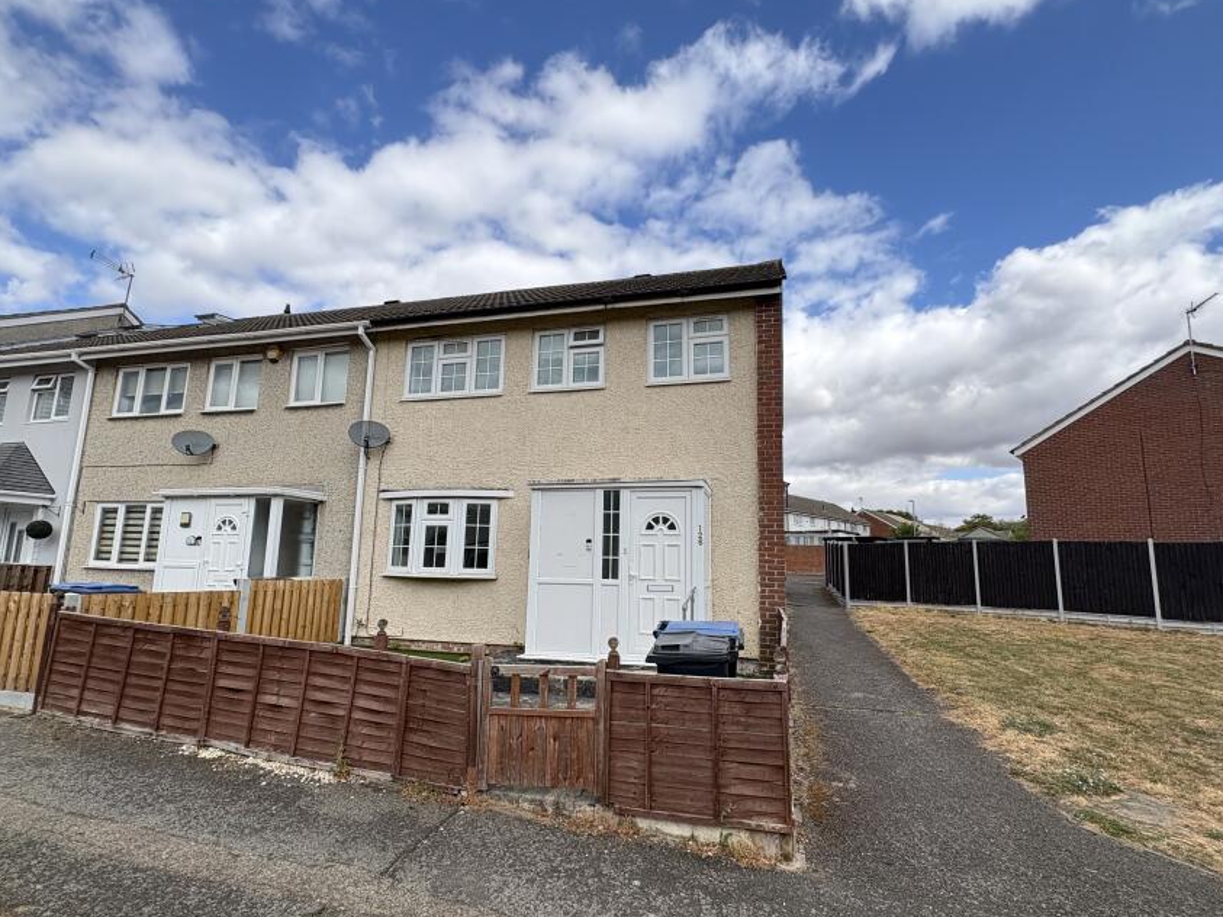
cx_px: 622
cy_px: 479
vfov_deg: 74.7
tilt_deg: +9.9
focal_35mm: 17
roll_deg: -0.3
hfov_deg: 91.0
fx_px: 601
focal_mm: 2.22
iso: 50
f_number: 2.2
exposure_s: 1/1236
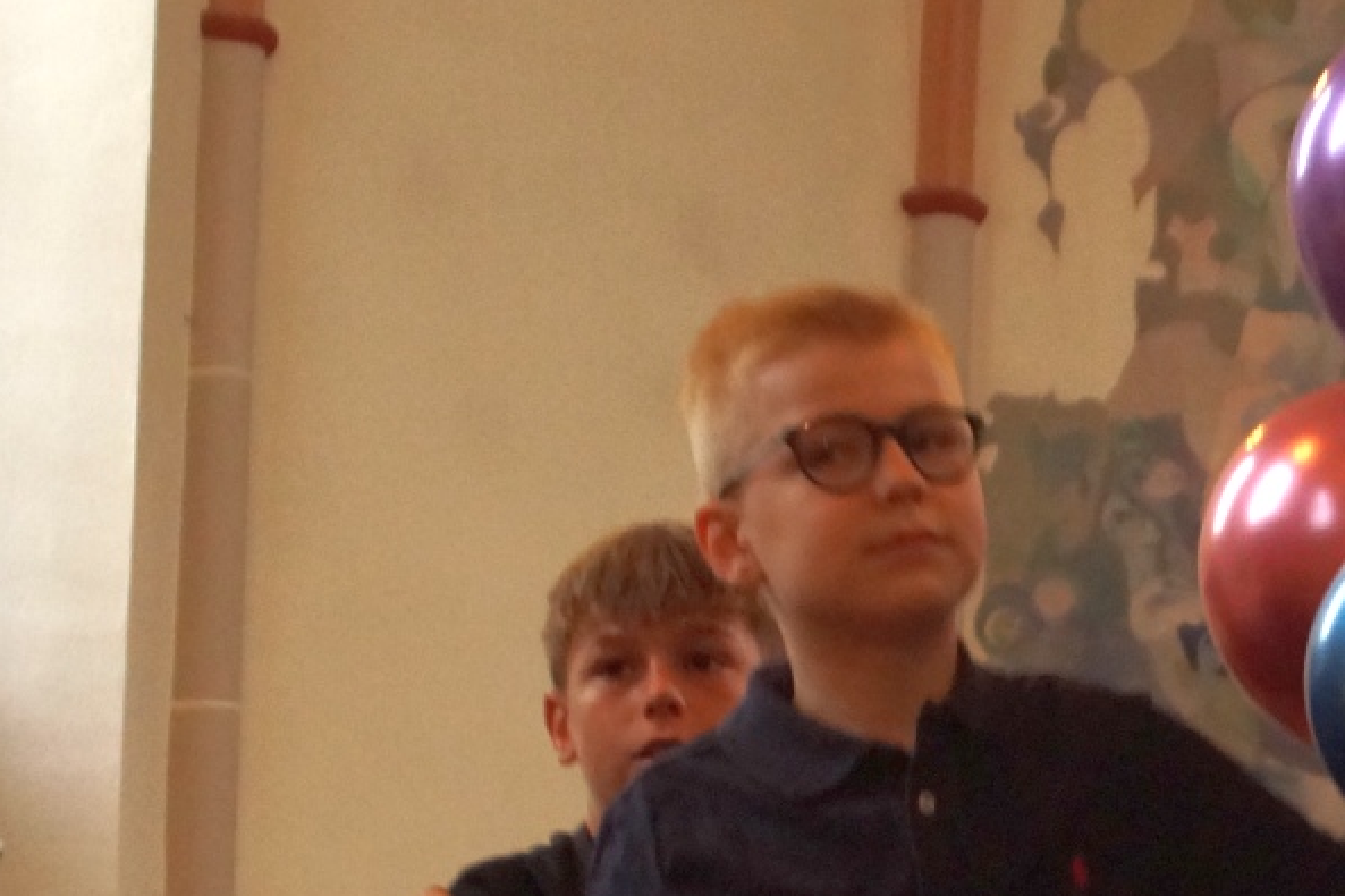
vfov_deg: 9.9
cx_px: 1304
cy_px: 1032
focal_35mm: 136
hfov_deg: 14.9
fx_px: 5079
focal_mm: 28
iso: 1000
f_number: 4
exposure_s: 1/60
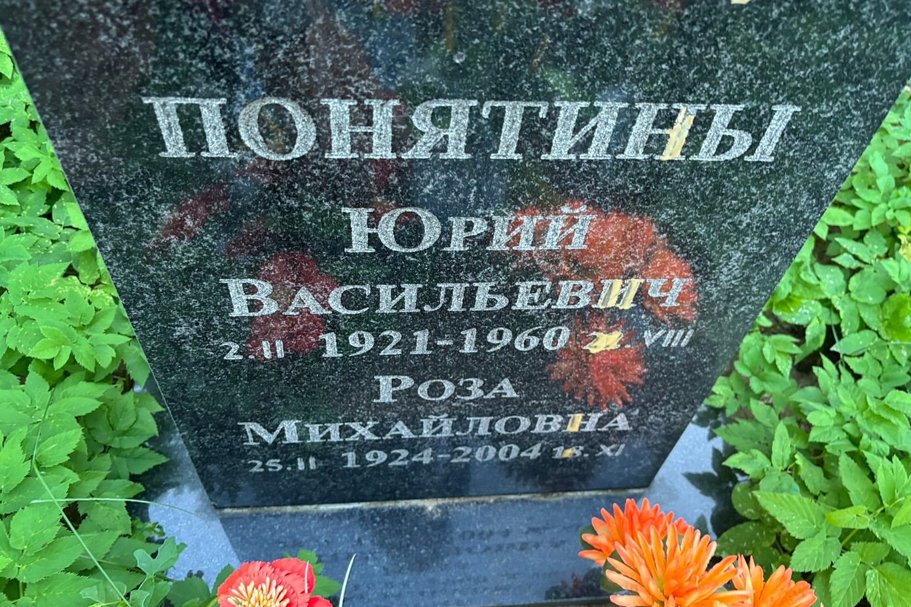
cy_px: 291
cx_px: 451
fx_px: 708
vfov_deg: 46.4
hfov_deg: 65.5
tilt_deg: -50.1
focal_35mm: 28
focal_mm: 5.96
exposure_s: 1/60
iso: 250
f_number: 1.6
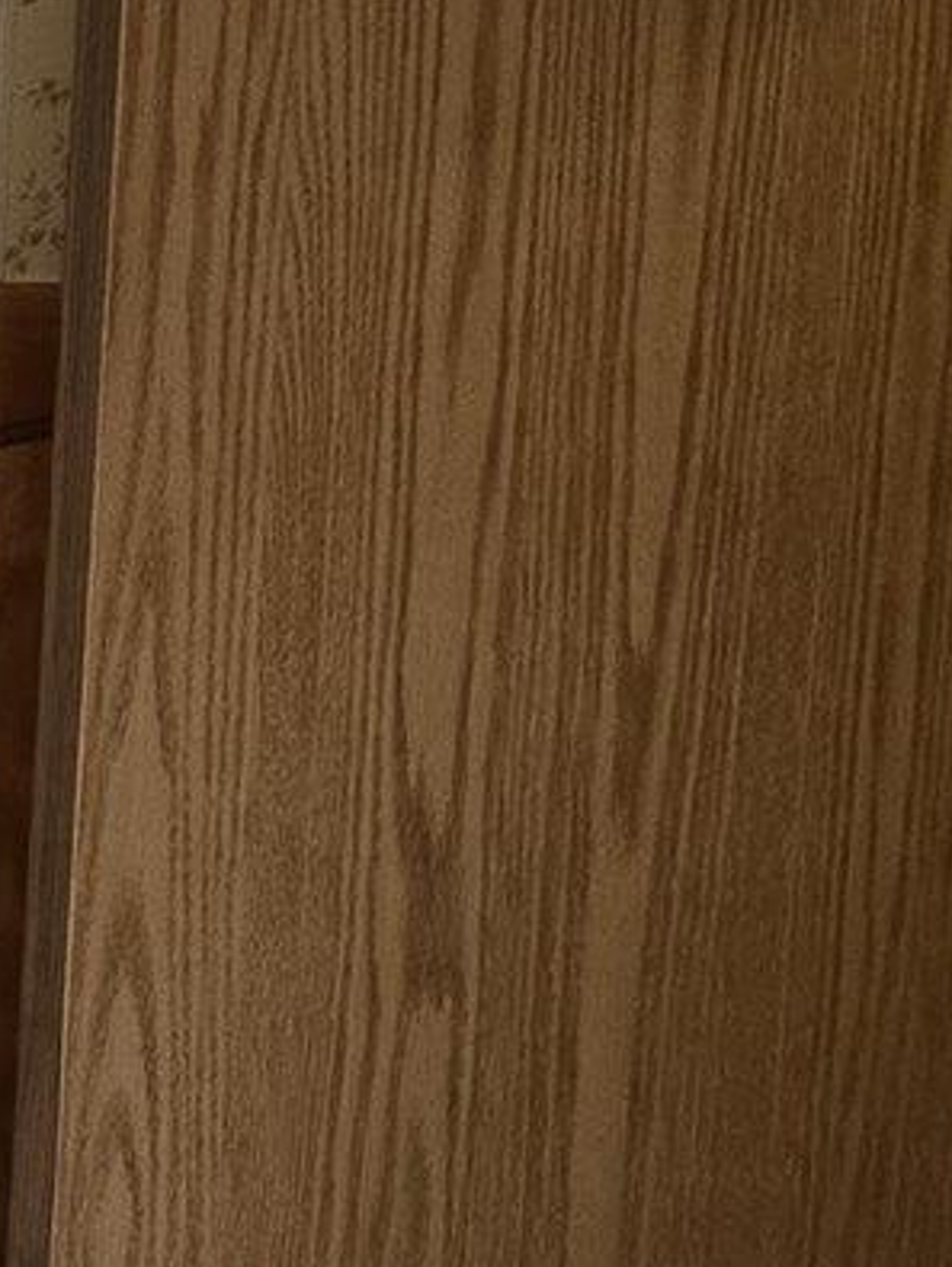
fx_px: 4906
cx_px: -1680
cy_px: 1767
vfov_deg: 14.0
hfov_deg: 9.3
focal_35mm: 134
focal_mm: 5.4
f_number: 1.8
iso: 160
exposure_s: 1/120
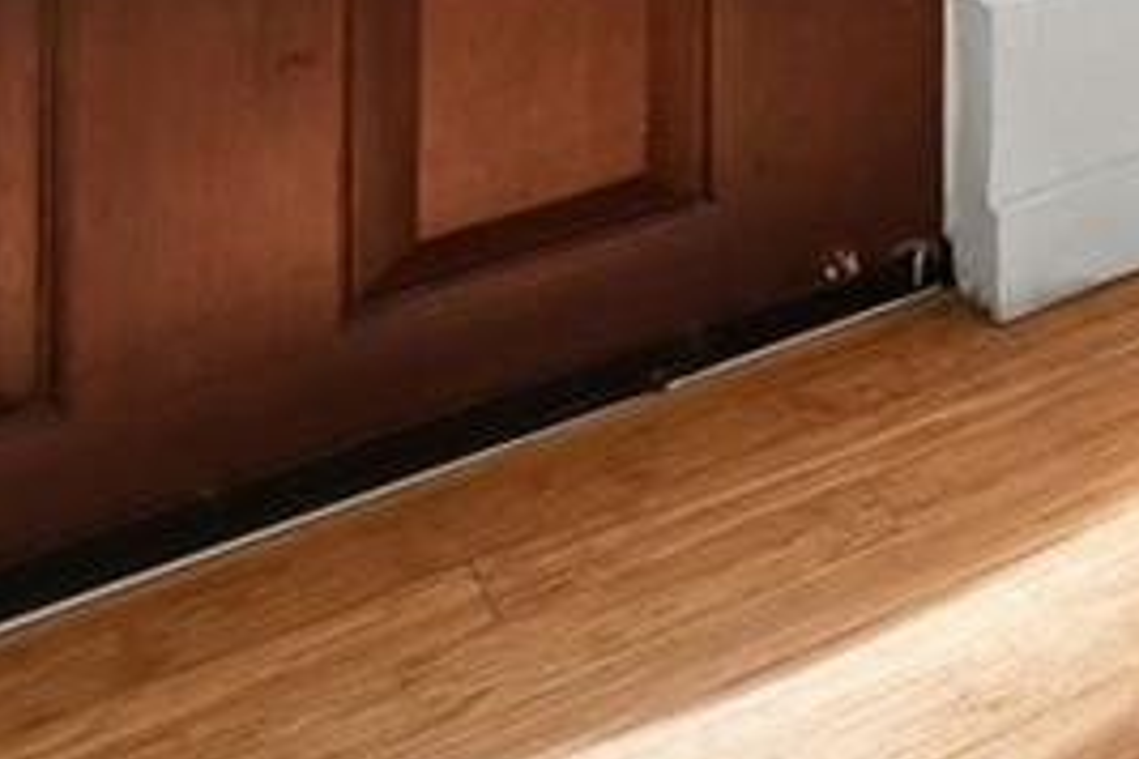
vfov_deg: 12.1
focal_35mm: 84
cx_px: 2722
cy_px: -1194
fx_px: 2657
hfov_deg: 14.9
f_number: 8
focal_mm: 14
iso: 400
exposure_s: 1/30
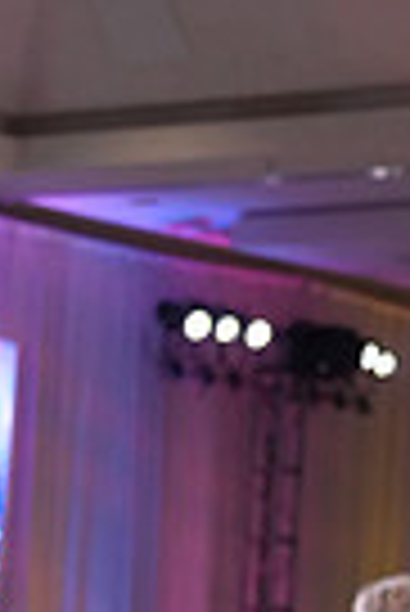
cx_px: -160
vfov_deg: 8.7
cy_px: 927
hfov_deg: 5.9
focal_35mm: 230
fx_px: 3919
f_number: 4
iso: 2500
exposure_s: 1/500
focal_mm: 54
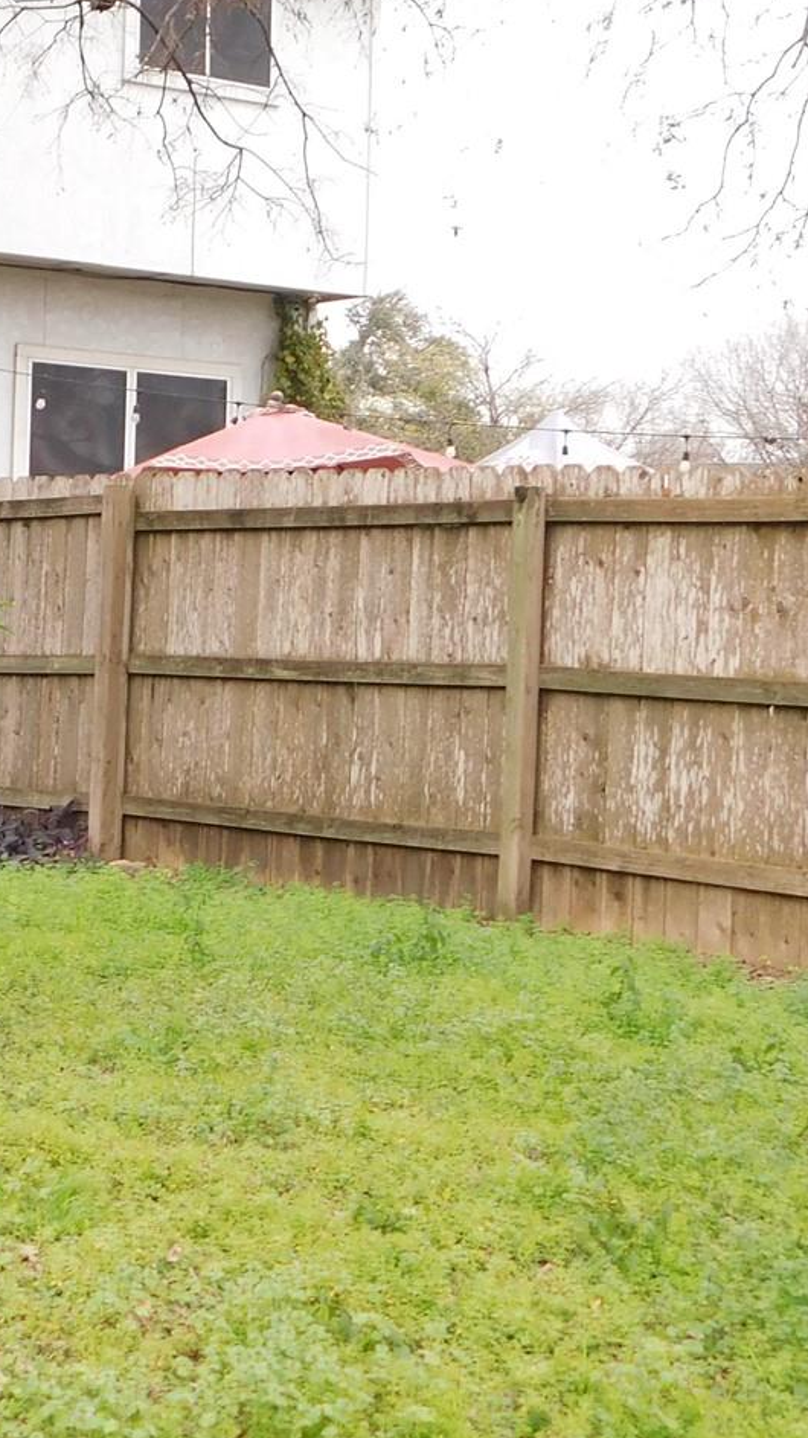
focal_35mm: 71
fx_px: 2706
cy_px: 564
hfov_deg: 16.4
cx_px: -95
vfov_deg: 29.7
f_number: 3.2
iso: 125
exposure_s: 1/80
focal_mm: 5.3
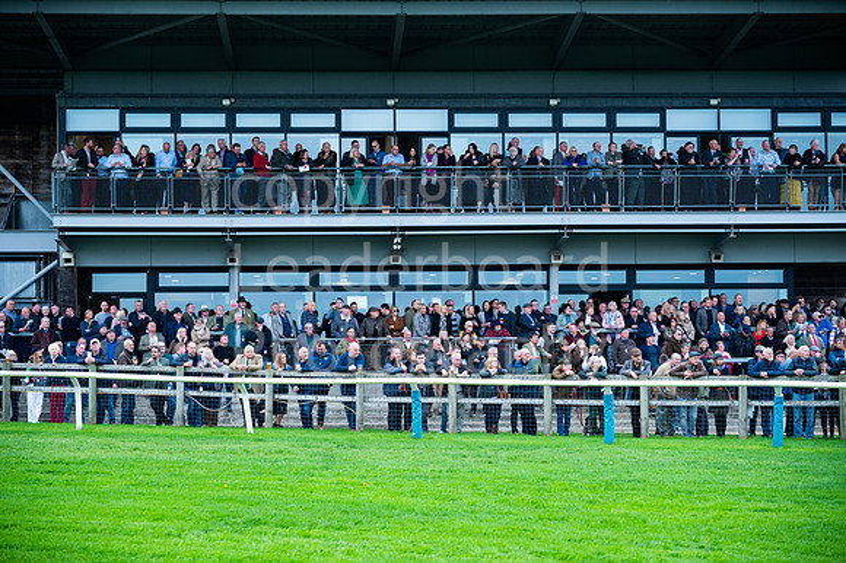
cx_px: 423
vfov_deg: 18.6
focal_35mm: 73
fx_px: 1714
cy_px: 282
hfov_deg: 27.7
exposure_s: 1/400
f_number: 4
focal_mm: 73
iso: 500
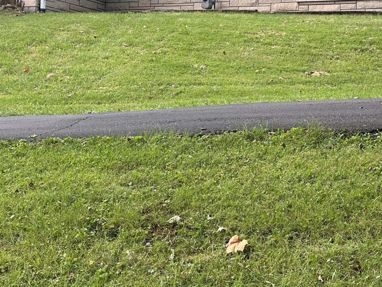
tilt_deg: +3.1
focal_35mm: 57
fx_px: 629
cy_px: 59
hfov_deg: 33.6
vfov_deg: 25.2
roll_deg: -1.7
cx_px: 242
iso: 64
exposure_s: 1/137
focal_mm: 6.86
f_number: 1.78
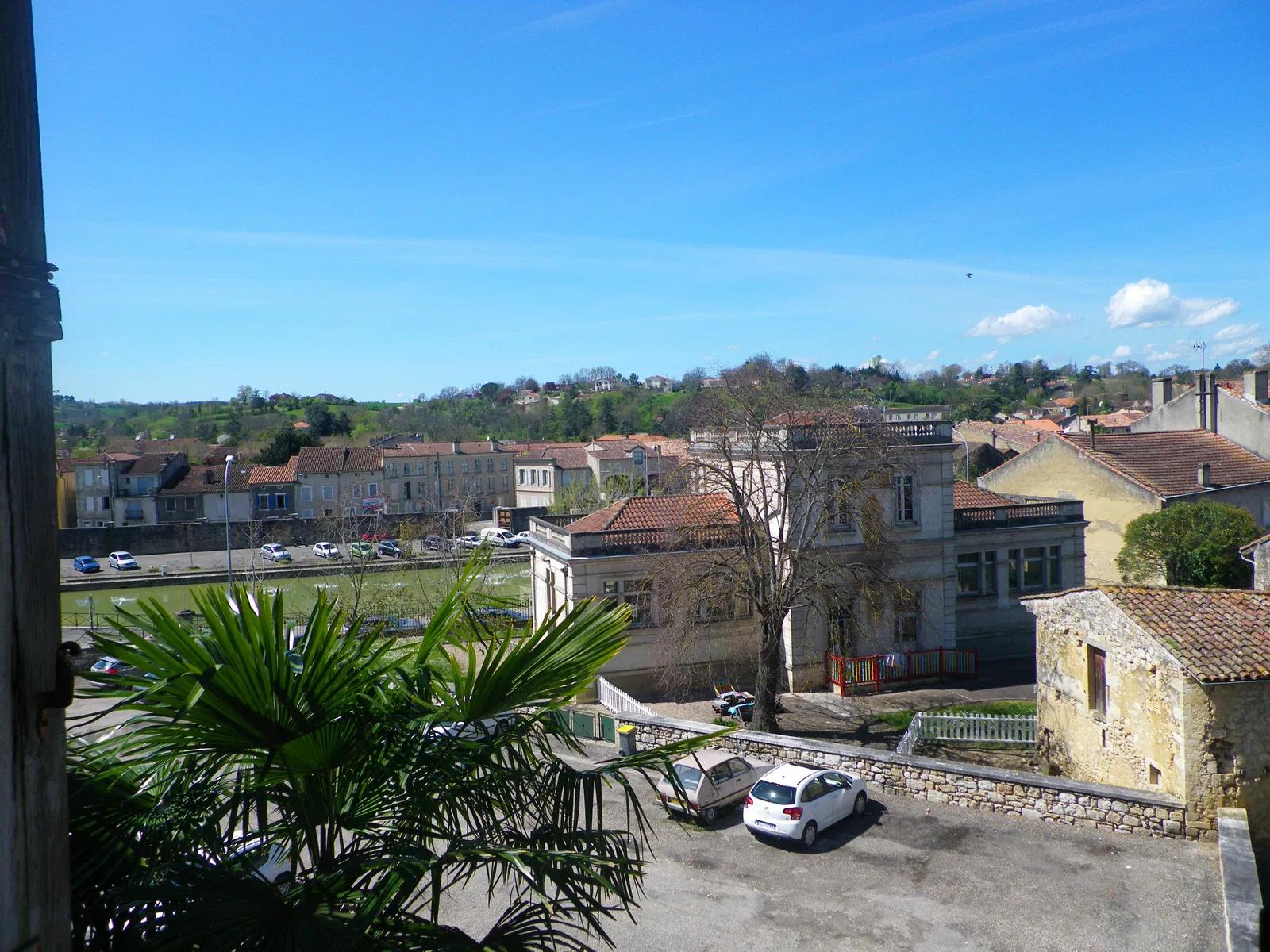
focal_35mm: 28
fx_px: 1027
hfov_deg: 63.4
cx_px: 635
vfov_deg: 49.7
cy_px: 476
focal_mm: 4.9
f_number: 7
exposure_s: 1/160
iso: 64
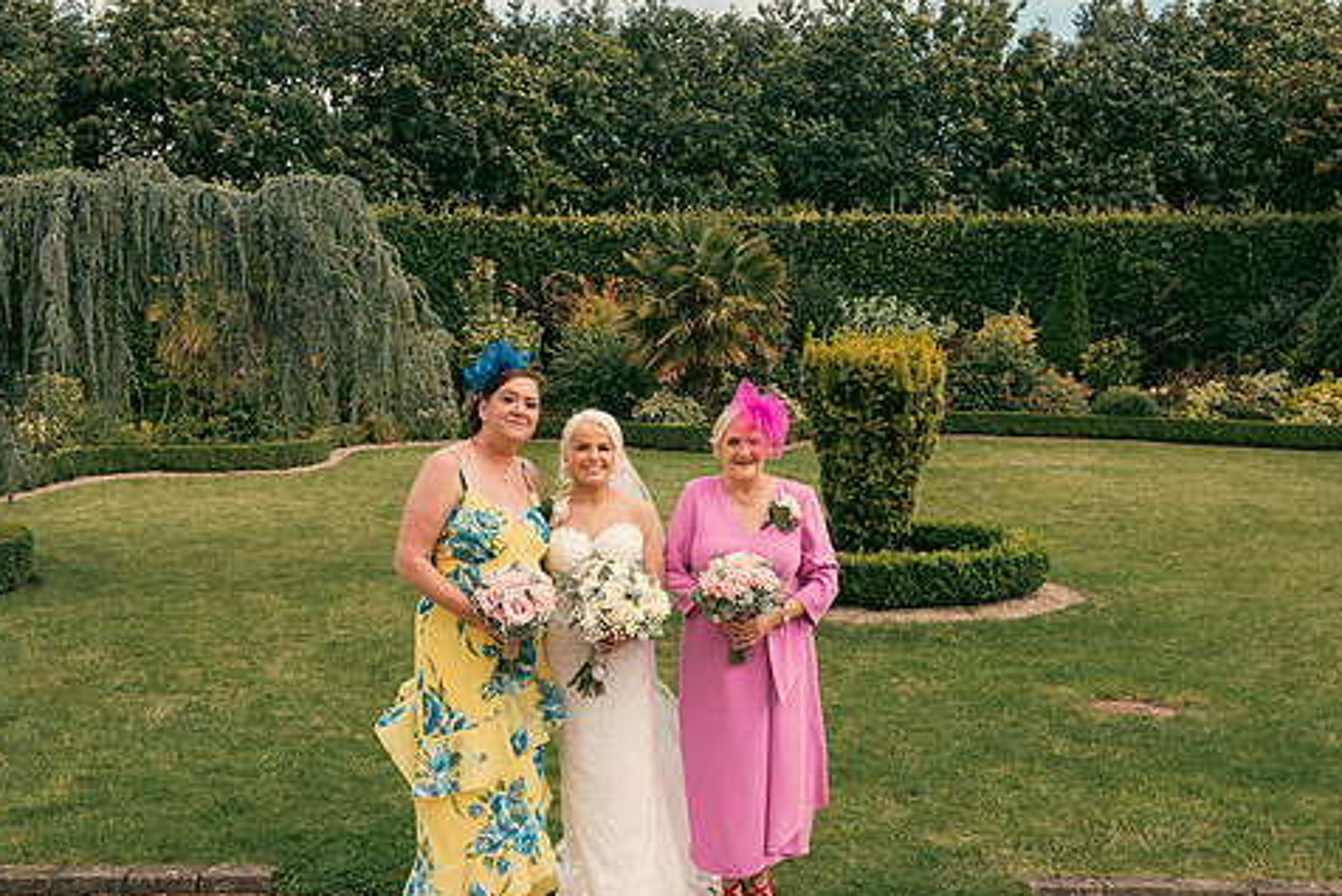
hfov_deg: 49.4
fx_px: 1455
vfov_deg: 34.3
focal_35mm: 39
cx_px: 601
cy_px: 463
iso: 160
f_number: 6.3
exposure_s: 1/500
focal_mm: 32
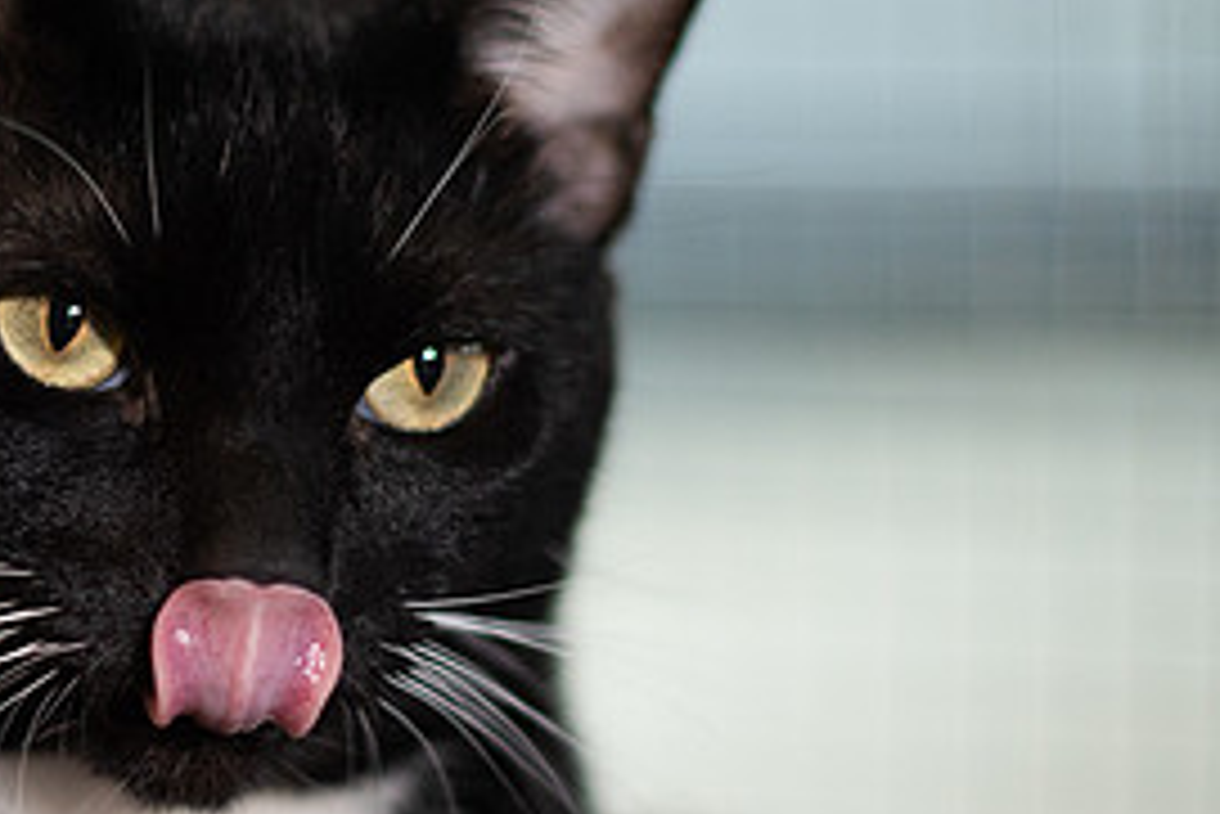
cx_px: 205
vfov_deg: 9.0
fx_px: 5154
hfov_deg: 13.4
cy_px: 426
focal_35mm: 152
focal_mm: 50
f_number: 1.4
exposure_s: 1/250
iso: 720
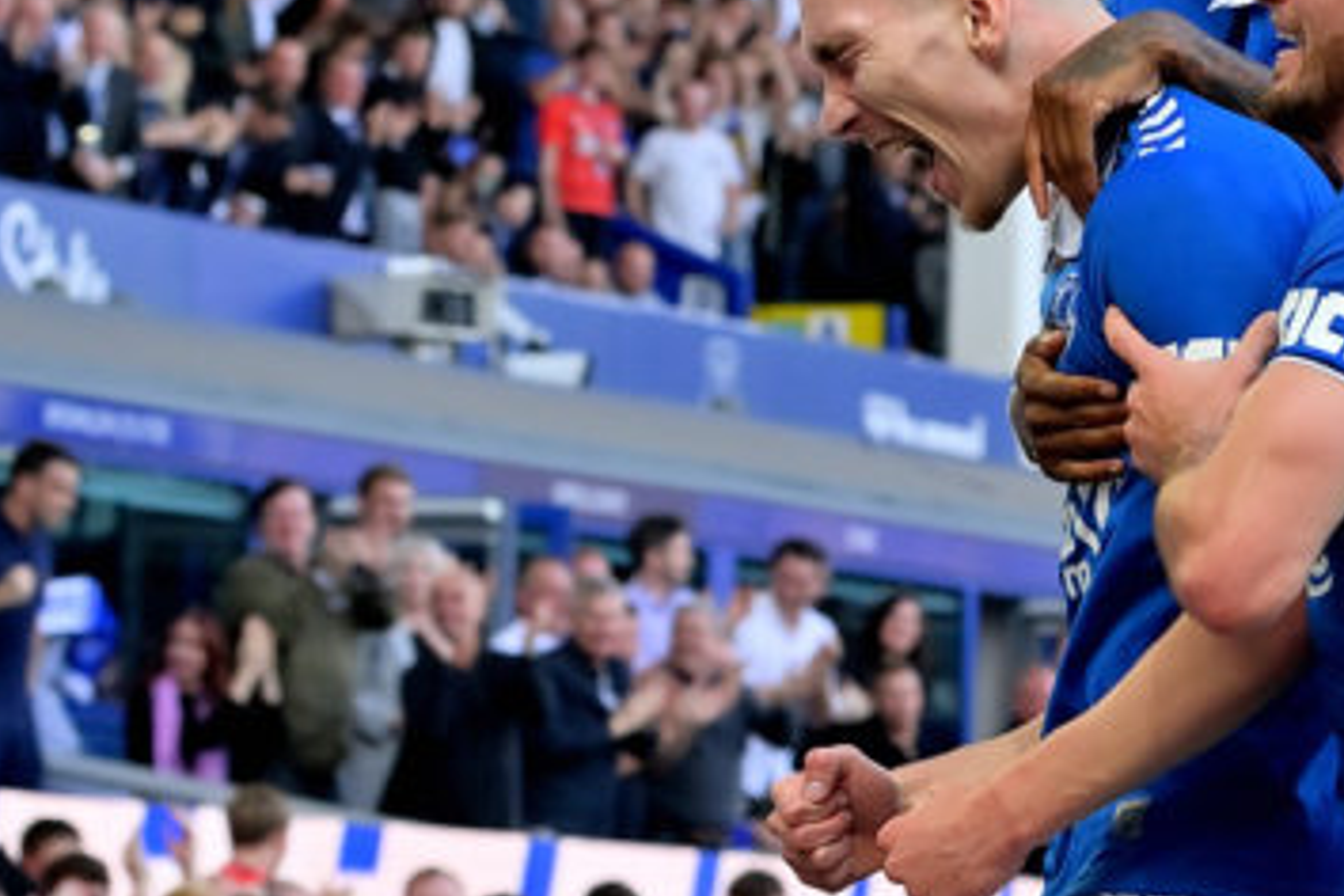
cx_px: 961
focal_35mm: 195
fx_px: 7279
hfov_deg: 10.5
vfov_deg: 7.0
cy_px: 463
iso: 400
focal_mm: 92
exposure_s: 1/800
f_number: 5.6
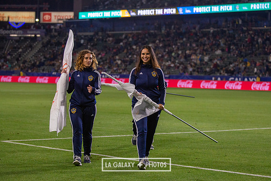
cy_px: 91
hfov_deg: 20.2
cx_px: 136
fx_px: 761
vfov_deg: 13.6
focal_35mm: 101
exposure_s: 1/2500
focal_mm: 80
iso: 1600
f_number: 2.8
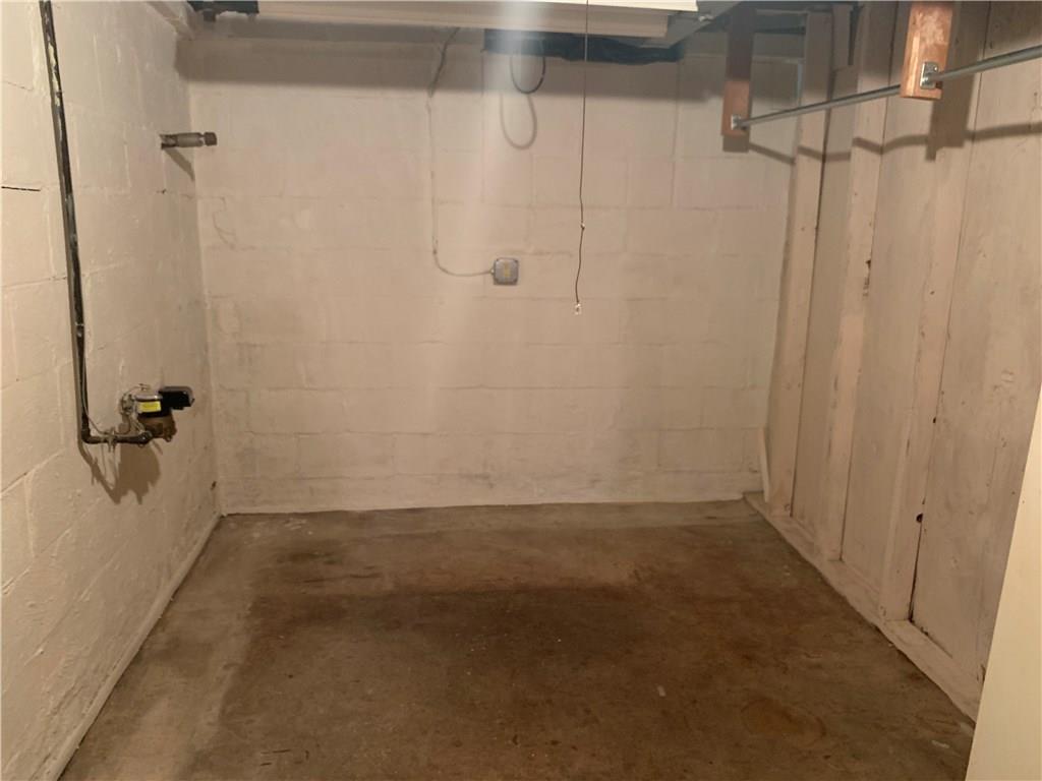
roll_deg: -2.0
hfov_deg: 67.3
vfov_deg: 53.1
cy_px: 390
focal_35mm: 26
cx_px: 521
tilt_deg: -12.4
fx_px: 783
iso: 640
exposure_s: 1/30
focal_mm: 4.25
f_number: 1.8
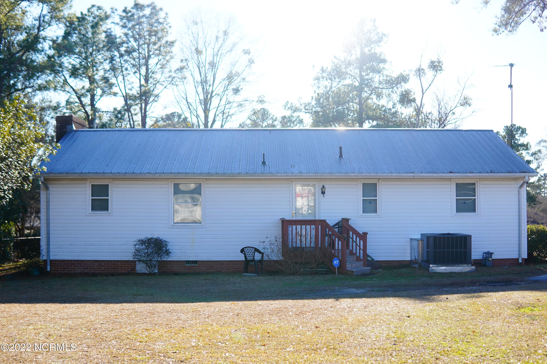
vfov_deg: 29.9
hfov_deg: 43.6
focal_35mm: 45
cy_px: 182
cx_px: 274
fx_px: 684
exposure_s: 1/1000
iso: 100
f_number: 2.5
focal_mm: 30
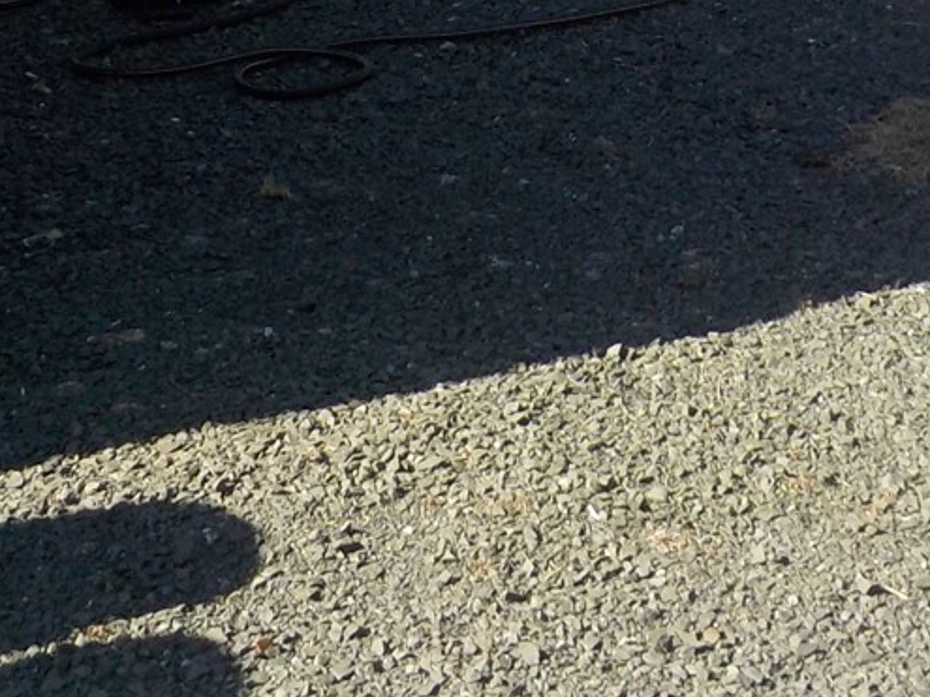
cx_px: 667
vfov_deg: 14.3
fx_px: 2605
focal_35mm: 97
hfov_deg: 20.1
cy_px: -334
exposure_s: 1/640
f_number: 3.3
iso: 125
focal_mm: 4.1
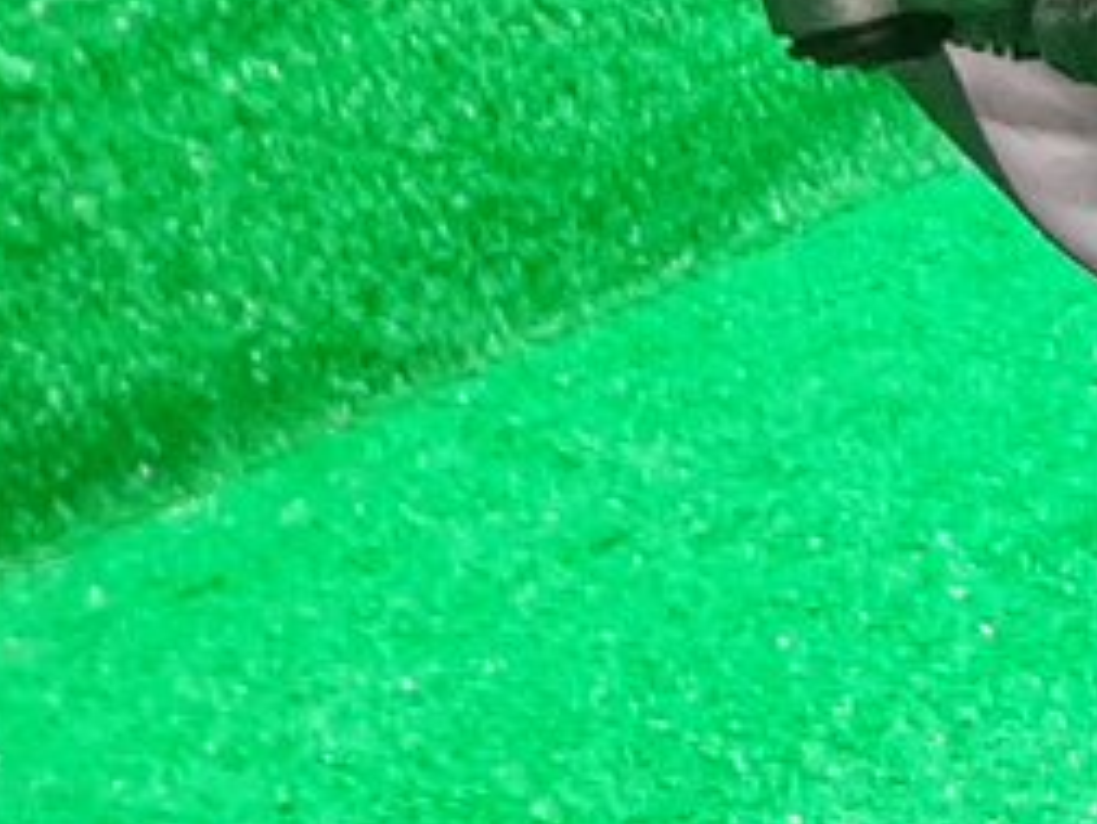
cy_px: 312
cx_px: 2779
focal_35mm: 148
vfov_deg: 10.0
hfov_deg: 10.9
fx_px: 4692
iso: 189
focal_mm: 3.93
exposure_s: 1/33
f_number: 1.7
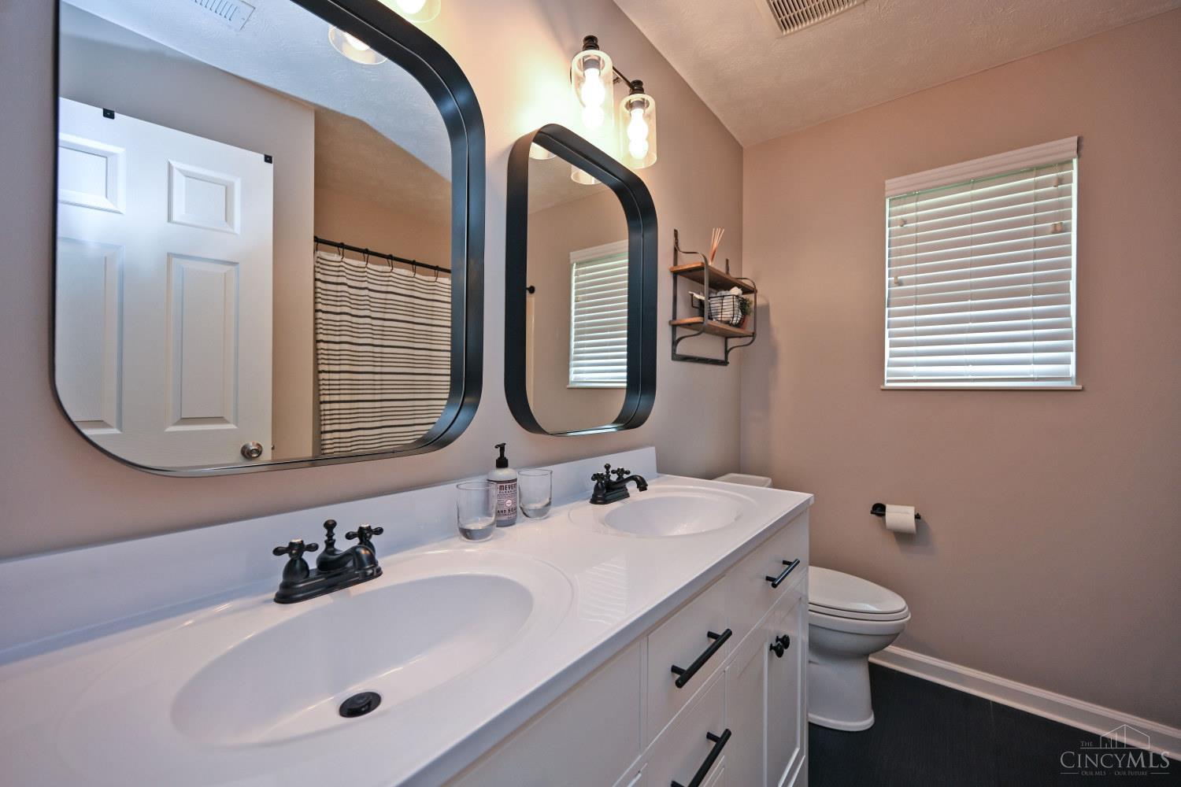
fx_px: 459
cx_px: 590
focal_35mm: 14
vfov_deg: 81.2
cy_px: 394
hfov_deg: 104.3
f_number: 4
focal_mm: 14
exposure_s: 1/60
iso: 200
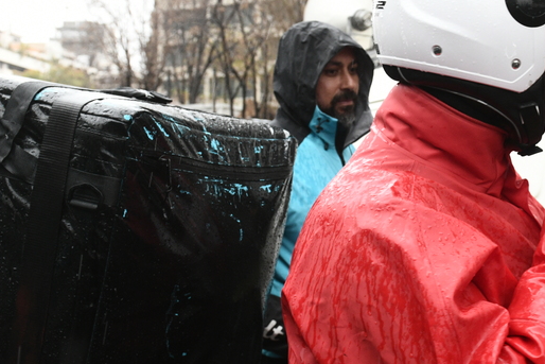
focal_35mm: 56
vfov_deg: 24.2
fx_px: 848
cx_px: 430
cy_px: 197
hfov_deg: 34.6
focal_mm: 24
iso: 1600
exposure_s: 1/250
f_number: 5
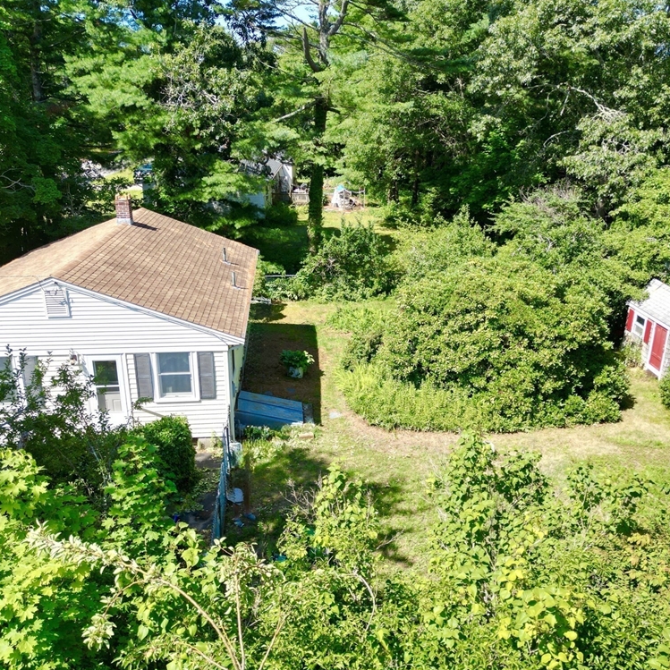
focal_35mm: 29
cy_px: 335
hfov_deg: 55.6
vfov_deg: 55.6
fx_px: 635
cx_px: 349
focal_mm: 6.72
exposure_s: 1/1250
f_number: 1.7
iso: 100
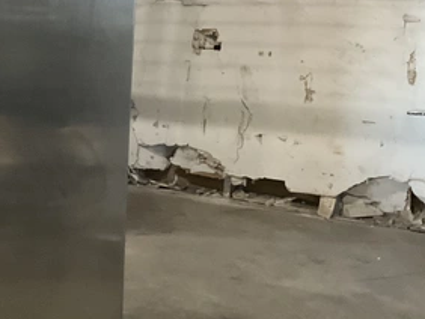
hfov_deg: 23.6
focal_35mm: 77
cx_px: -51
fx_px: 946
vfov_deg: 19.2
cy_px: 177
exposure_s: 1/54
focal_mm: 3
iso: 320
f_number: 1.8
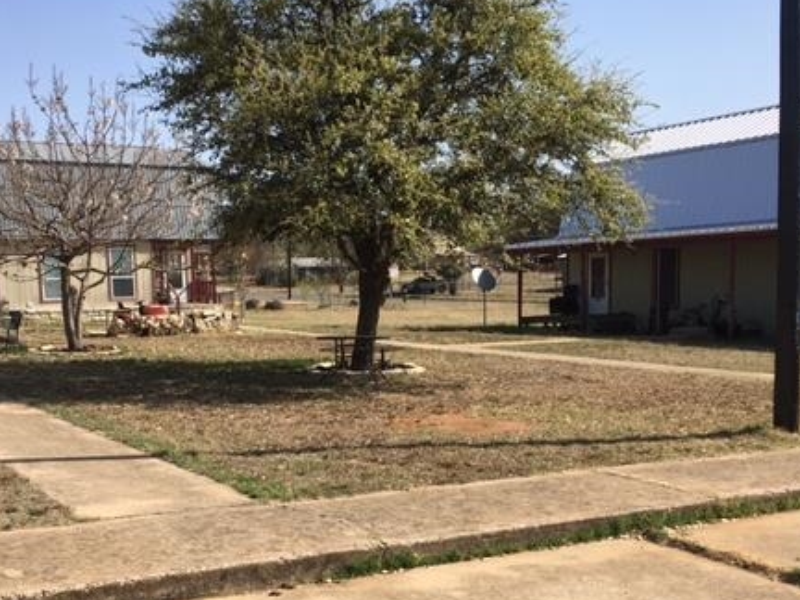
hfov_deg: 43.6
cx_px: 322
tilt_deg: -8.2
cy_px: 419
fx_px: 994
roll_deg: +2.7
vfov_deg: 33.2
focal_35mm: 43
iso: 25
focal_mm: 4.15
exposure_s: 1/1326
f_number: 2.2
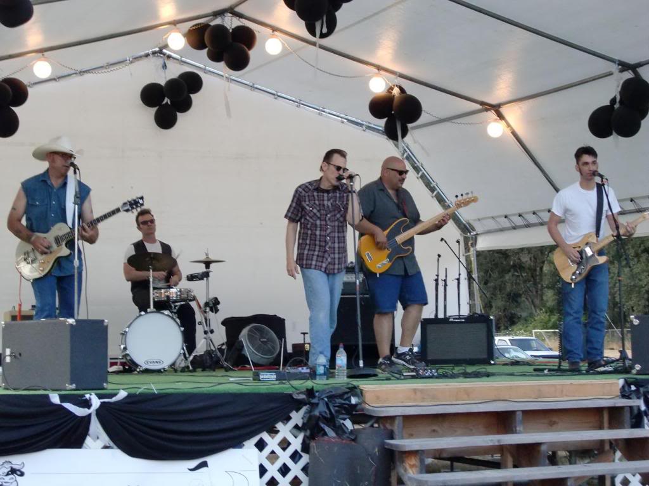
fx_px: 1387
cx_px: 324
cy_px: 243
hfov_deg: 26.3
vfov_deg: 19.9
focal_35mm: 74
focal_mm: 13.1
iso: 320
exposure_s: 1/80
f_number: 4.2
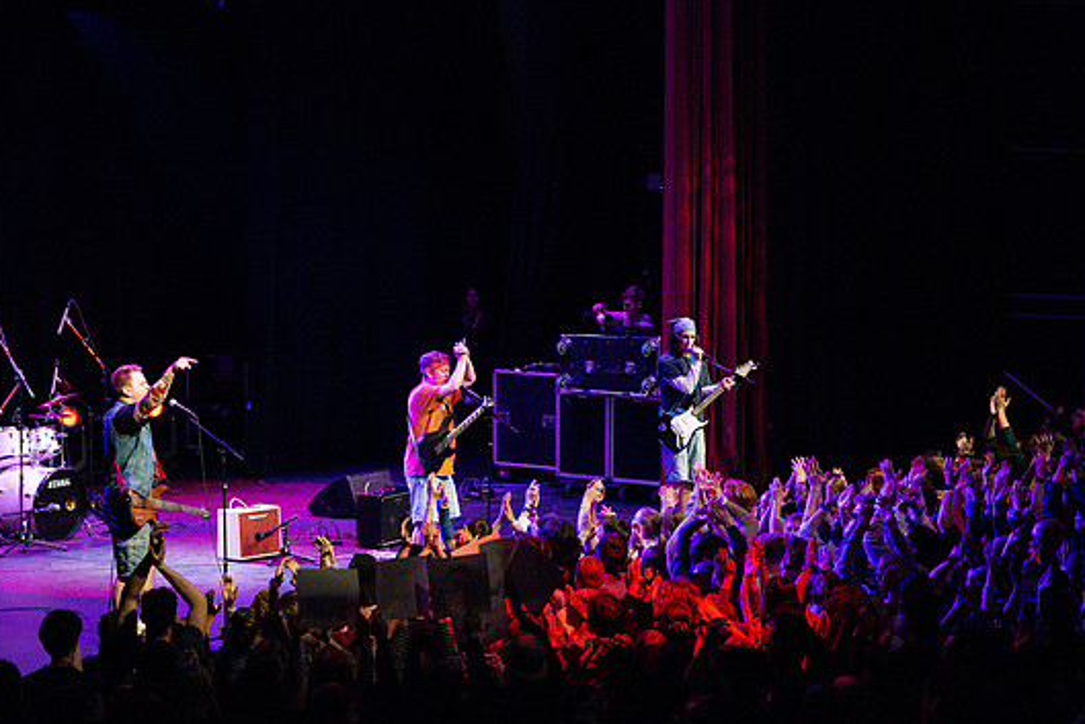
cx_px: 529
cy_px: 304
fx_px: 3256
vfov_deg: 12.7
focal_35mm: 108
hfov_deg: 18.9
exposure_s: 1/500
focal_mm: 77
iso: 6400
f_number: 2.8
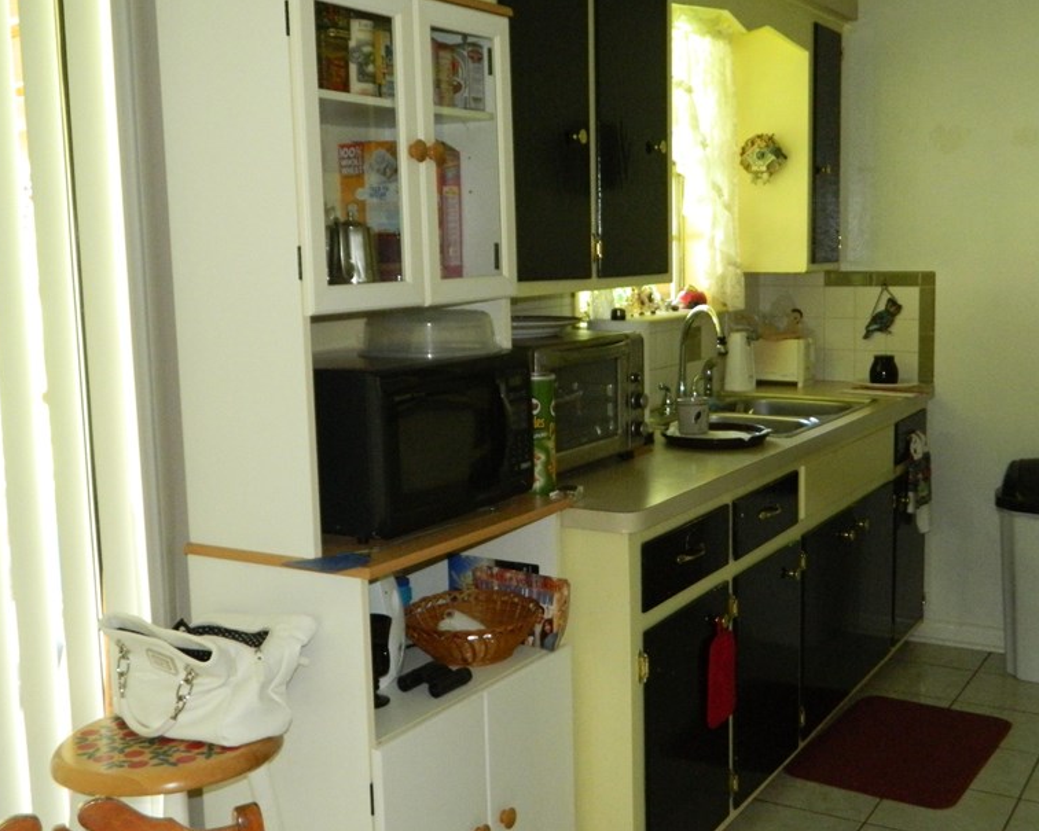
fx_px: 1261
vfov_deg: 36.5
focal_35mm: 41
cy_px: 415
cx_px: 601
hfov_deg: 44.6
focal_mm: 5.6
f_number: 3.2
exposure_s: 1/20
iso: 400
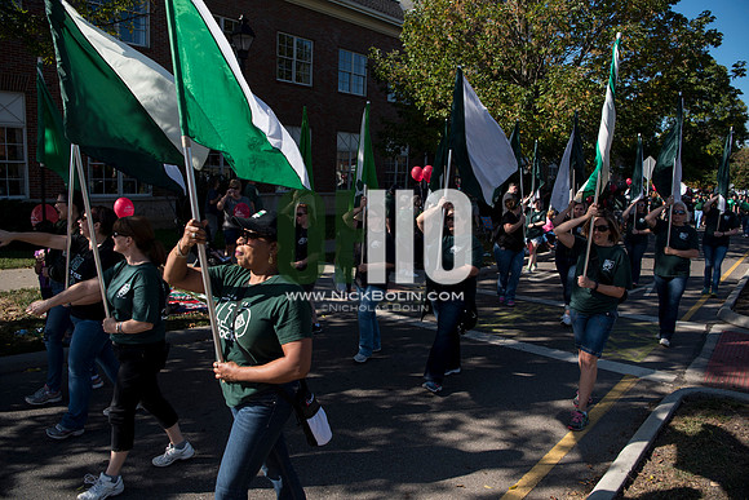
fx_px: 499
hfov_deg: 73.7
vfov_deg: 53.2
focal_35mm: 24
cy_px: 250
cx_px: 374
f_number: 4.5
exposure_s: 1/1600
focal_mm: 24
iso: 250
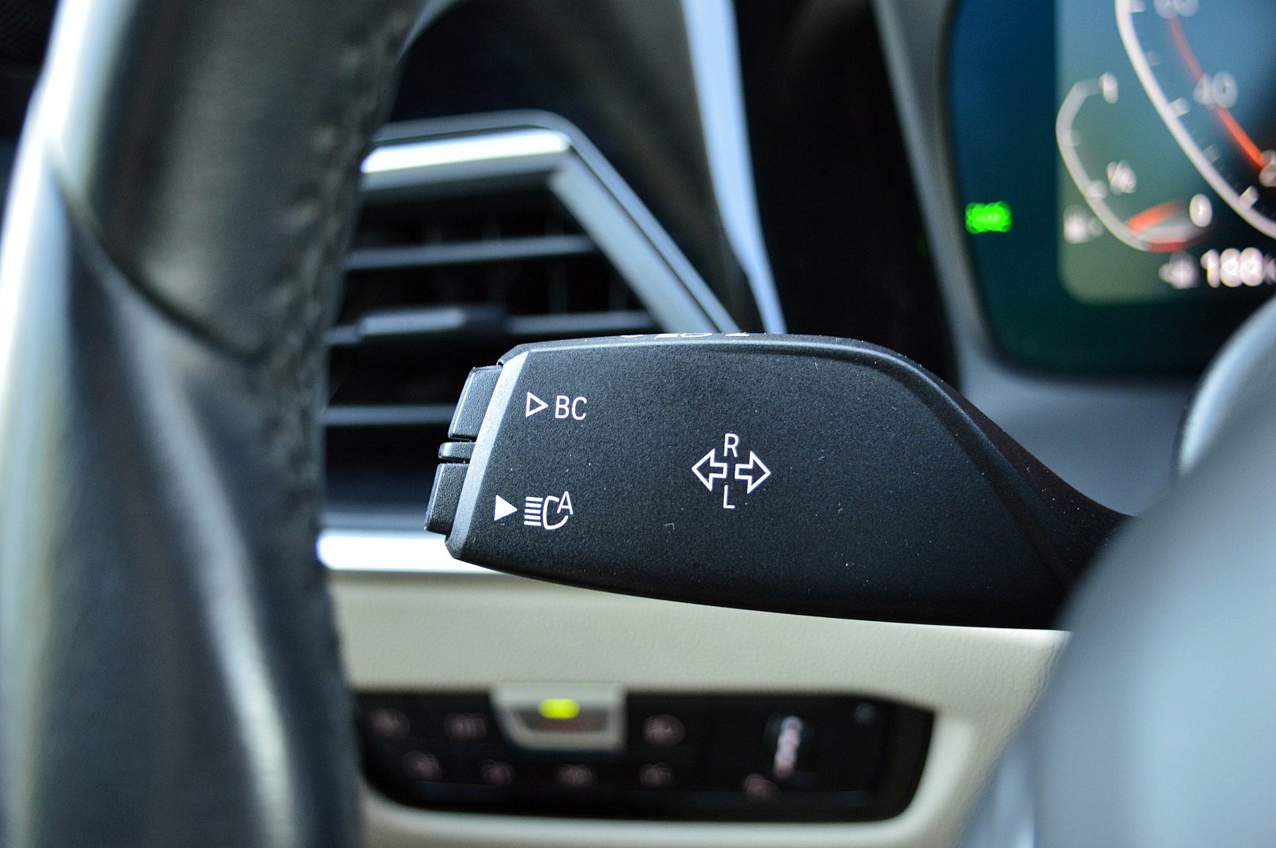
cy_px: 424
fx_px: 1912
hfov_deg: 36.9
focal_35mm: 54
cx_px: 638
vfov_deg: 25.0
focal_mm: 36
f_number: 4.8
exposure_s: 1/50
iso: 800
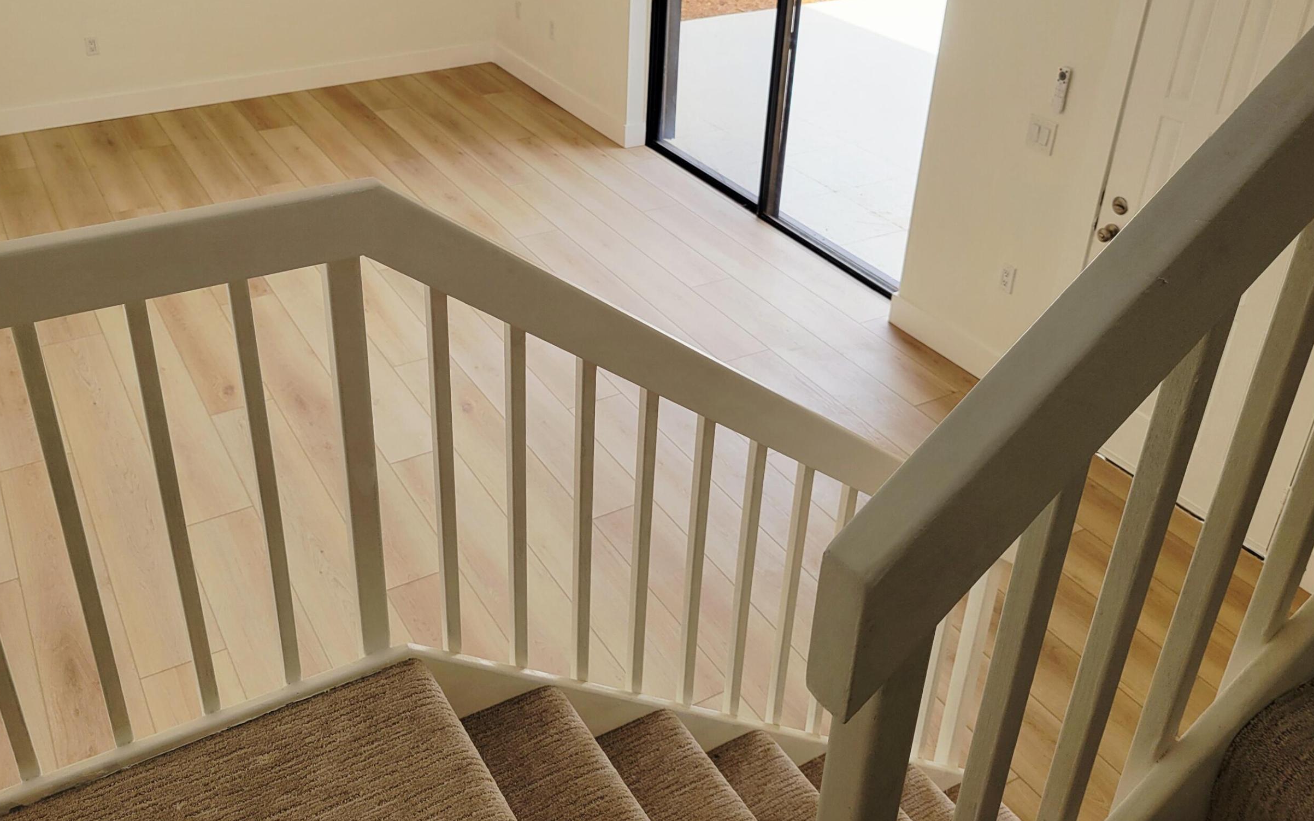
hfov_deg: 58.0
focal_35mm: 33
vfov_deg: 38.0
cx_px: 595
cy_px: 292
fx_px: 1182
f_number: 1.8
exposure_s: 1/167
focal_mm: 5.4
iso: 40
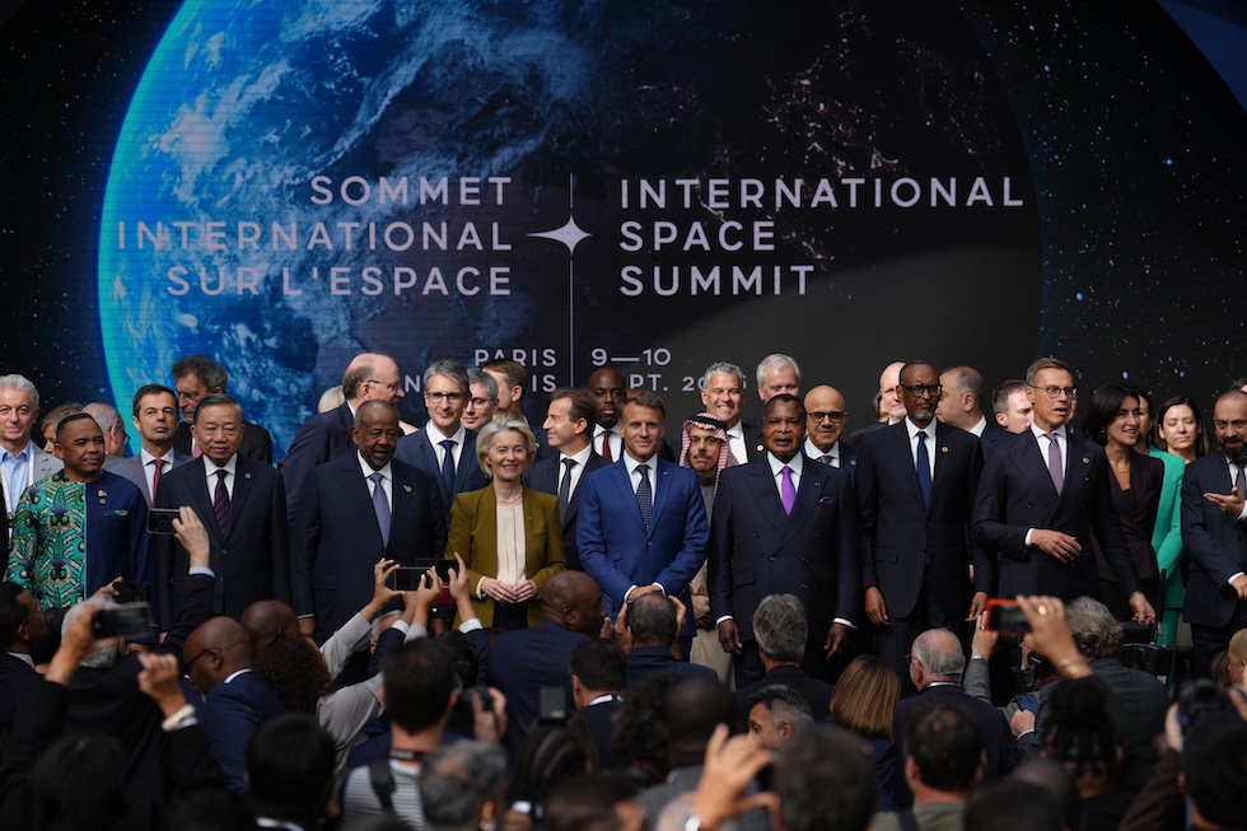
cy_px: 416
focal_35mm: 200
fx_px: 6926
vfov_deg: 6.9
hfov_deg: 10.3
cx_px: 624
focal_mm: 200
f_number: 4.5
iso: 200
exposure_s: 1/800
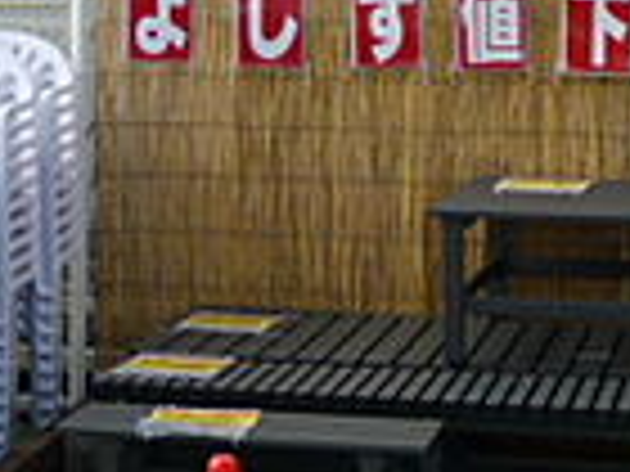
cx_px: -117
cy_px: -270
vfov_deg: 9.8
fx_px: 2657
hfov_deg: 13.2
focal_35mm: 146
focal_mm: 6
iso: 100
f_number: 3.5
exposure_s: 1/1000
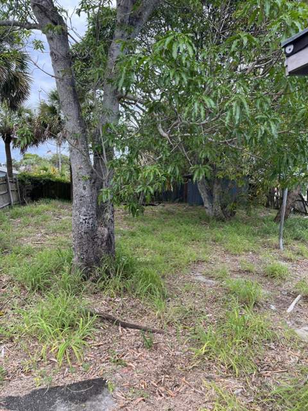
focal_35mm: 26
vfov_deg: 67.3
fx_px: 308
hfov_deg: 53.1
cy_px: 206
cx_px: 154
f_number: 1.6
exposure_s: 1/561
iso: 50
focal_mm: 5.1
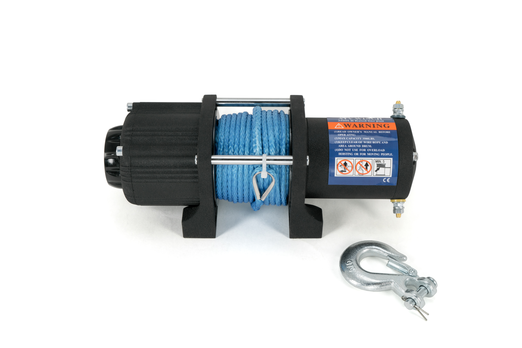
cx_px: 261
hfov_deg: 42.7
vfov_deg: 29.3
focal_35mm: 46
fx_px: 667
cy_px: 174
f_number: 19
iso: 400
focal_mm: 46
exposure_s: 1/20
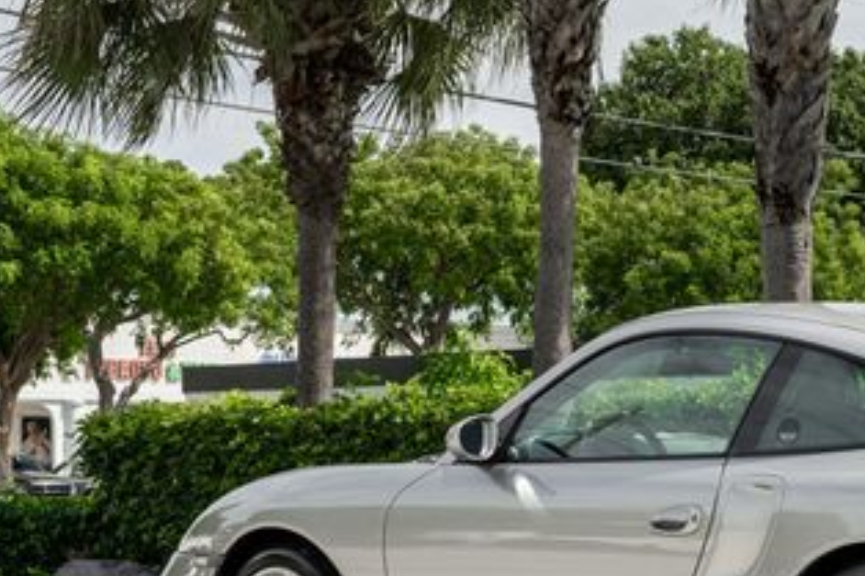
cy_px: 526
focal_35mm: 99
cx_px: 890
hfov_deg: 19.9
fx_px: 2377
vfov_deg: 13.7
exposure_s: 1/160
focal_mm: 40
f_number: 8
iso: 200
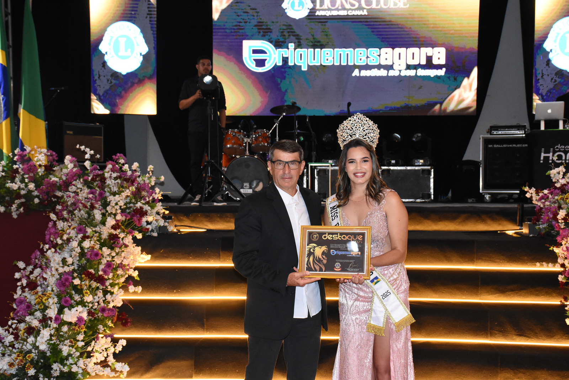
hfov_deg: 33.4
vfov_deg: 22.7
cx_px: 284
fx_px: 949
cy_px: 190
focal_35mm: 60
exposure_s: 1/60
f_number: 7.1
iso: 3200
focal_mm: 40
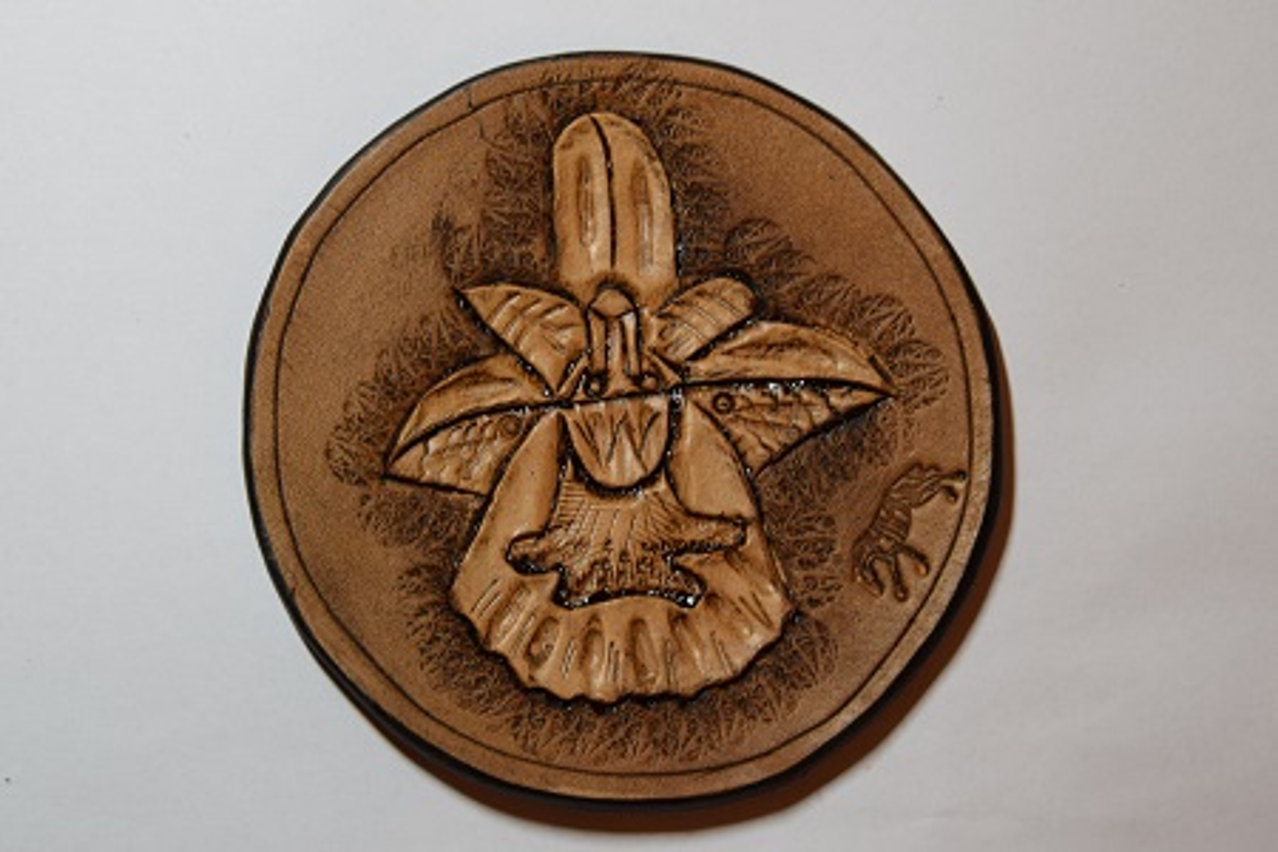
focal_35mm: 99
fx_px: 3514
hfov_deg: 20.6
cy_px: 426
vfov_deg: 13.8
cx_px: 639
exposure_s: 1/13
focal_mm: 66
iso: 640
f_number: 13
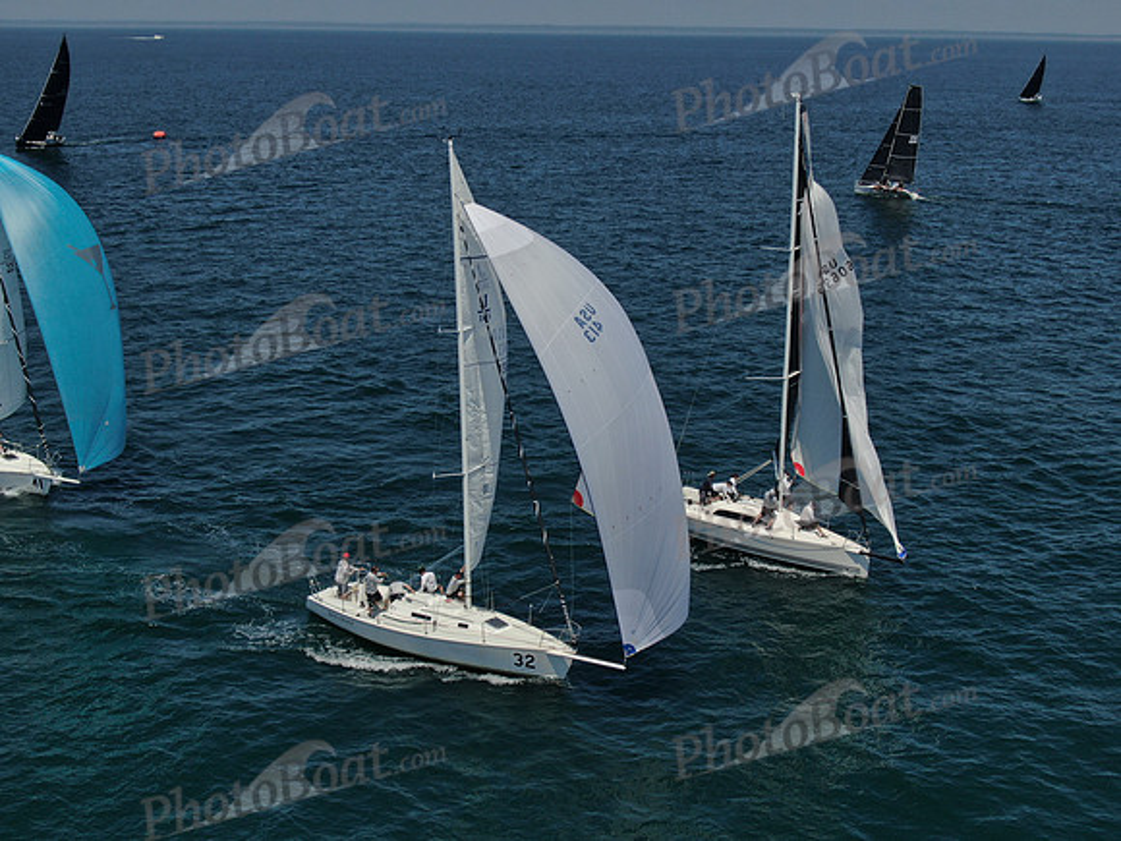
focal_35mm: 48
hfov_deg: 39.7
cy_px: 420
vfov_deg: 30.3
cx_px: 560
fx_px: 1554
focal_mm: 8.6
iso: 100
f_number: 3.8
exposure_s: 1/2000
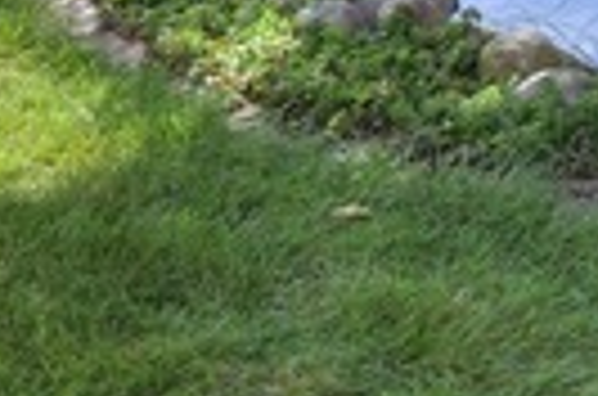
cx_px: 1295
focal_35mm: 130
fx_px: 2154
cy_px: -385
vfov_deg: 9.8
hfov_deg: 13.1
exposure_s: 1/100
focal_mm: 18
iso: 200
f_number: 10
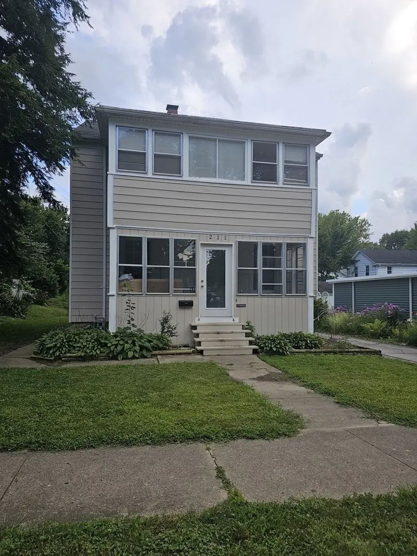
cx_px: 208
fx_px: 369
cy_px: 278
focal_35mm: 23
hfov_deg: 58.9
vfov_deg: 73.9
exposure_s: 1/258
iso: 10
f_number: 1.7
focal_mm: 6.3
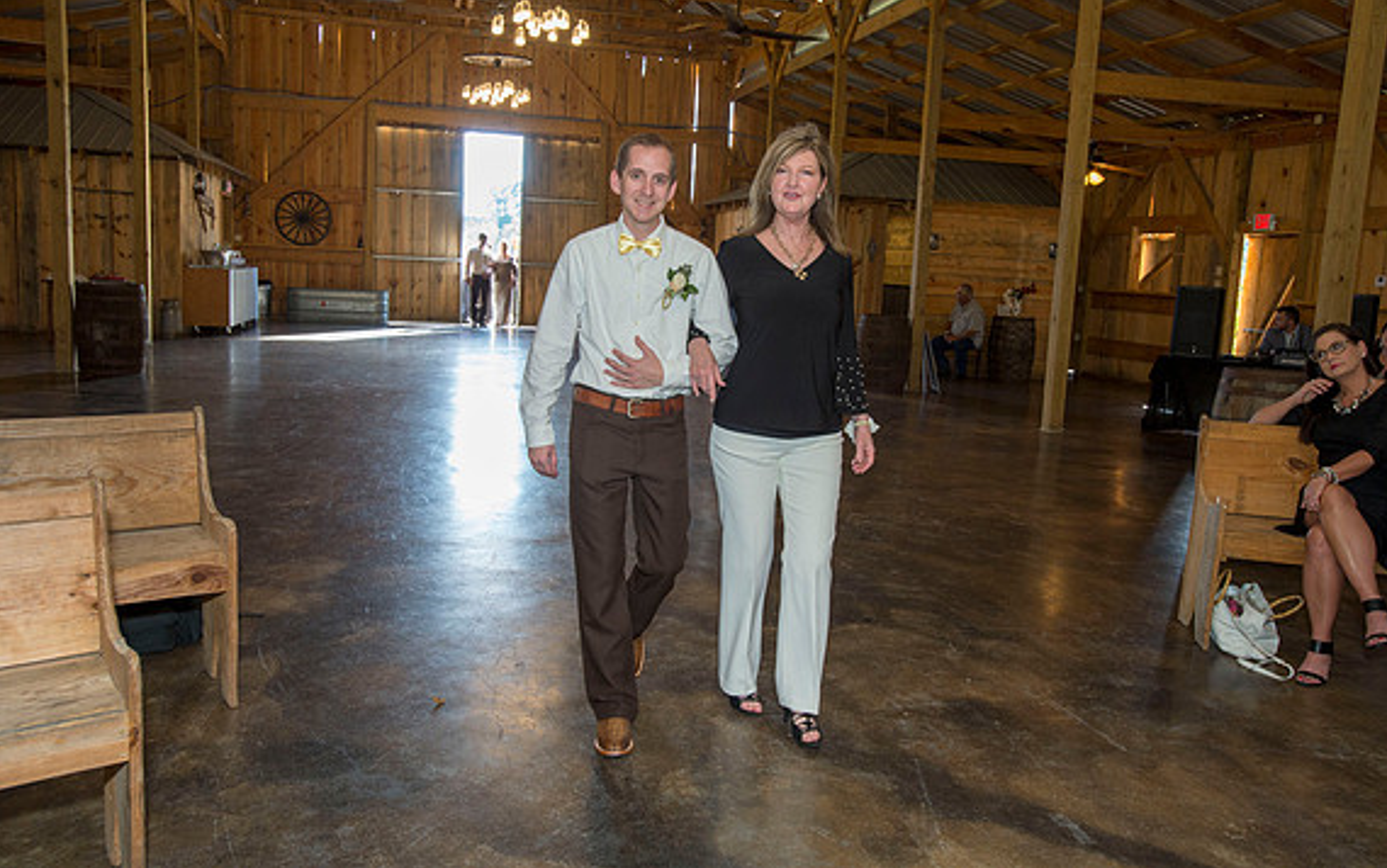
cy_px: 401
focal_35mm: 29
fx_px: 1097
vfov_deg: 43.2
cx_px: 703
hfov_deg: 64.6
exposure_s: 1/125
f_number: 6.3
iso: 1600
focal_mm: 28
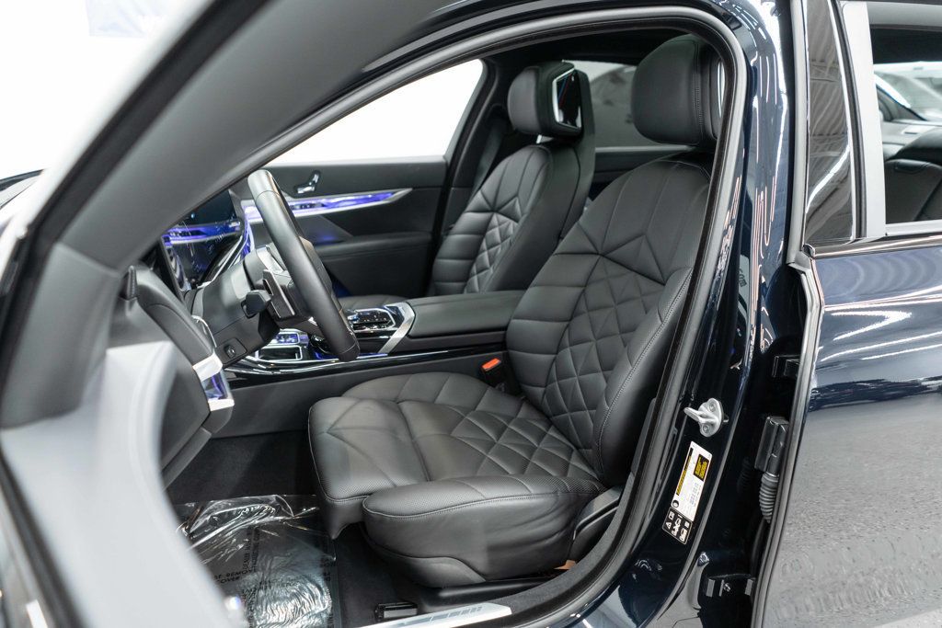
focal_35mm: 28
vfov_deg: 46.4
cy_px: 314
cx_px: 471
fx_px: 733
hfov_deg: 65.5
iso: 1600
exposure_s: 1/50
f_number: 3.2
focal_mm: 28
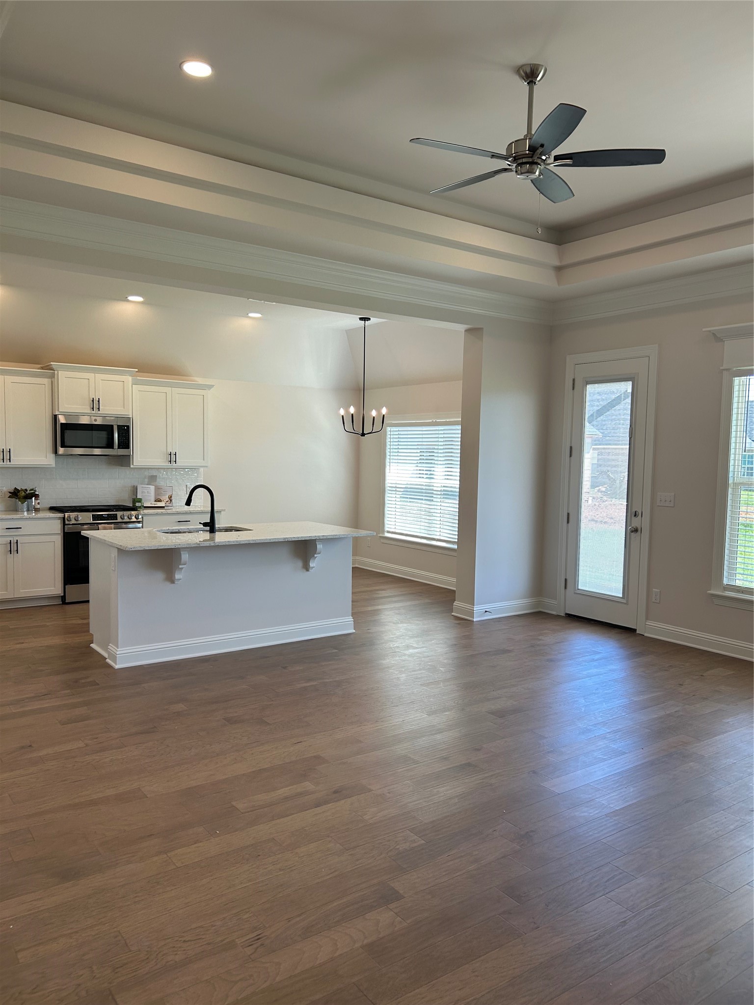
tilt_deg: -2.6
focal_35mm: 26
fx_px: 755
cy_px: 502
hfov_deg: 53.1
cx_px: 377
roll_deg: -1.5
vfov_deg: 67.3
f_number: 1.5
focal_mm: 5.7
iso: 40
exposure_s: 1/145
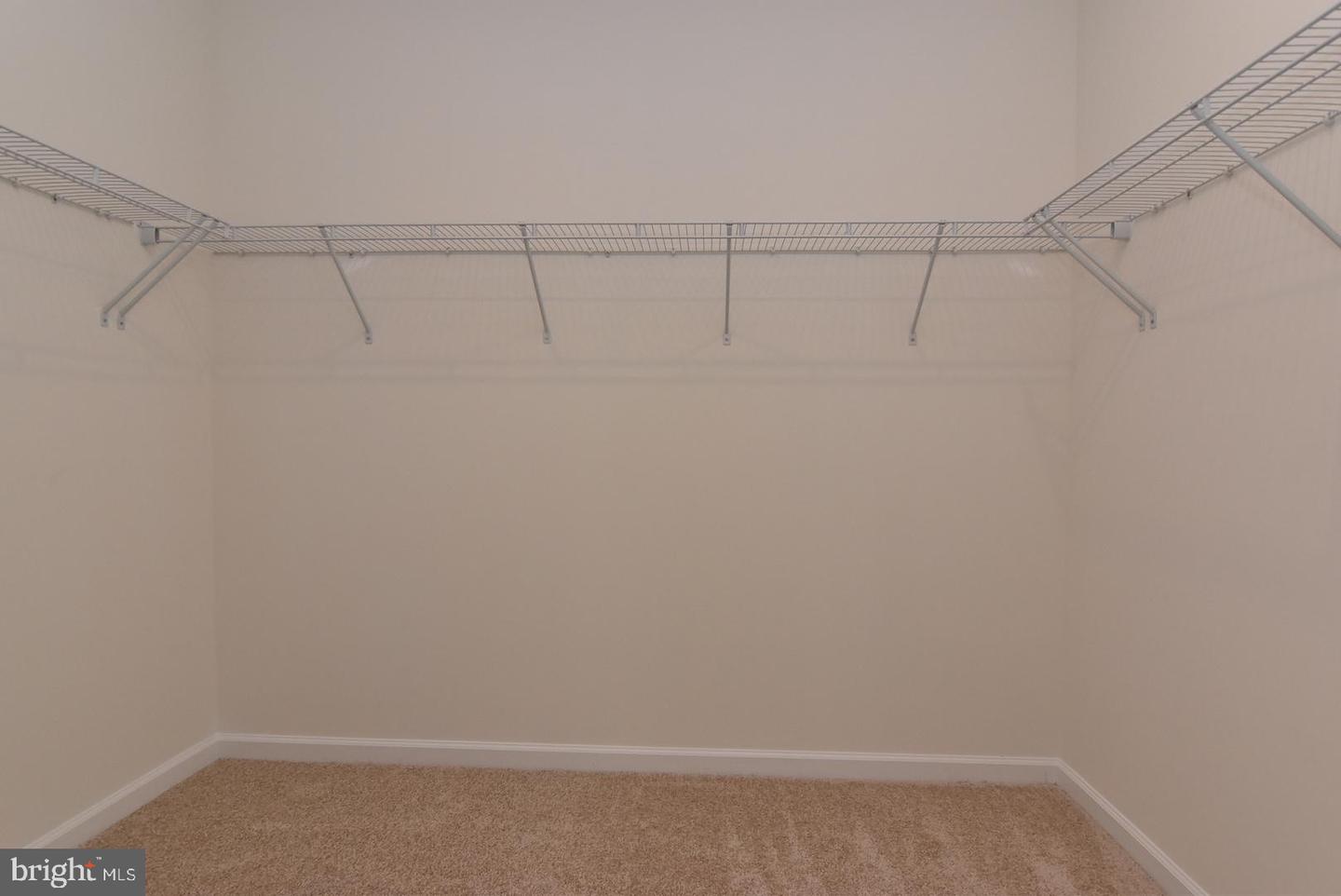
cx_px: 670
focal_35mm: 18
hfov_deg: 90.0
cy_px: 448
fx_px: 671
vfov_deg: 67.5
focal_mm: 12
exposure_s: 1/160
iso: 800
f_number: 9
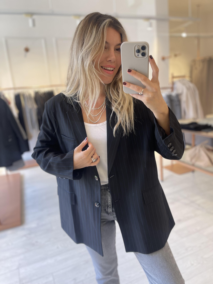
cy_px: 142
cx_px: 106
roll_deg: +8.5
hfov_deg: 53.1
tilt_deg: -28.9
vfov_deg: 67.3
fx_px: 213
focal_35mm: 26
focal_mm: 5.1
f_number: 1.6
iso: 50
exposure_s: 1/100
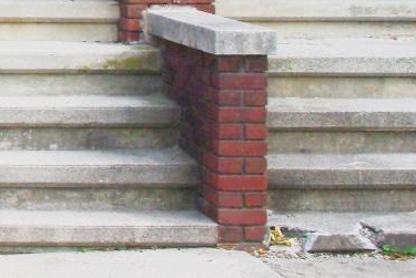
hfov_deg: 14.4
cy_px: -138
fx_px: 1435
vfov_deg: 10.7
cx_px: -355
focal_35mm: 124
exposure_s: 1/180
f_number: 9.5
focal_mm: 21.25
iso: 800
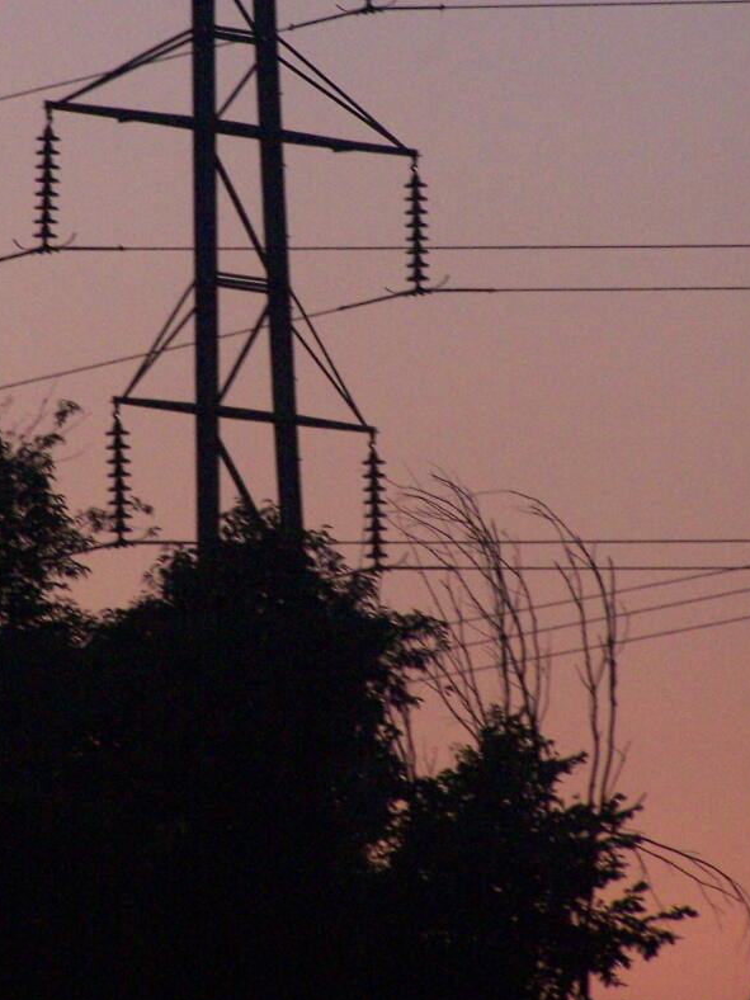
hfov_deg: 3.2
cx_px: 316
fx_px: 13404
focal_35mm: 464
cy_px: 359
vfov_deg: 4.3
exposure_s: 1/80
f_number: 3.6
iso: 400
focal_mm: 44.4
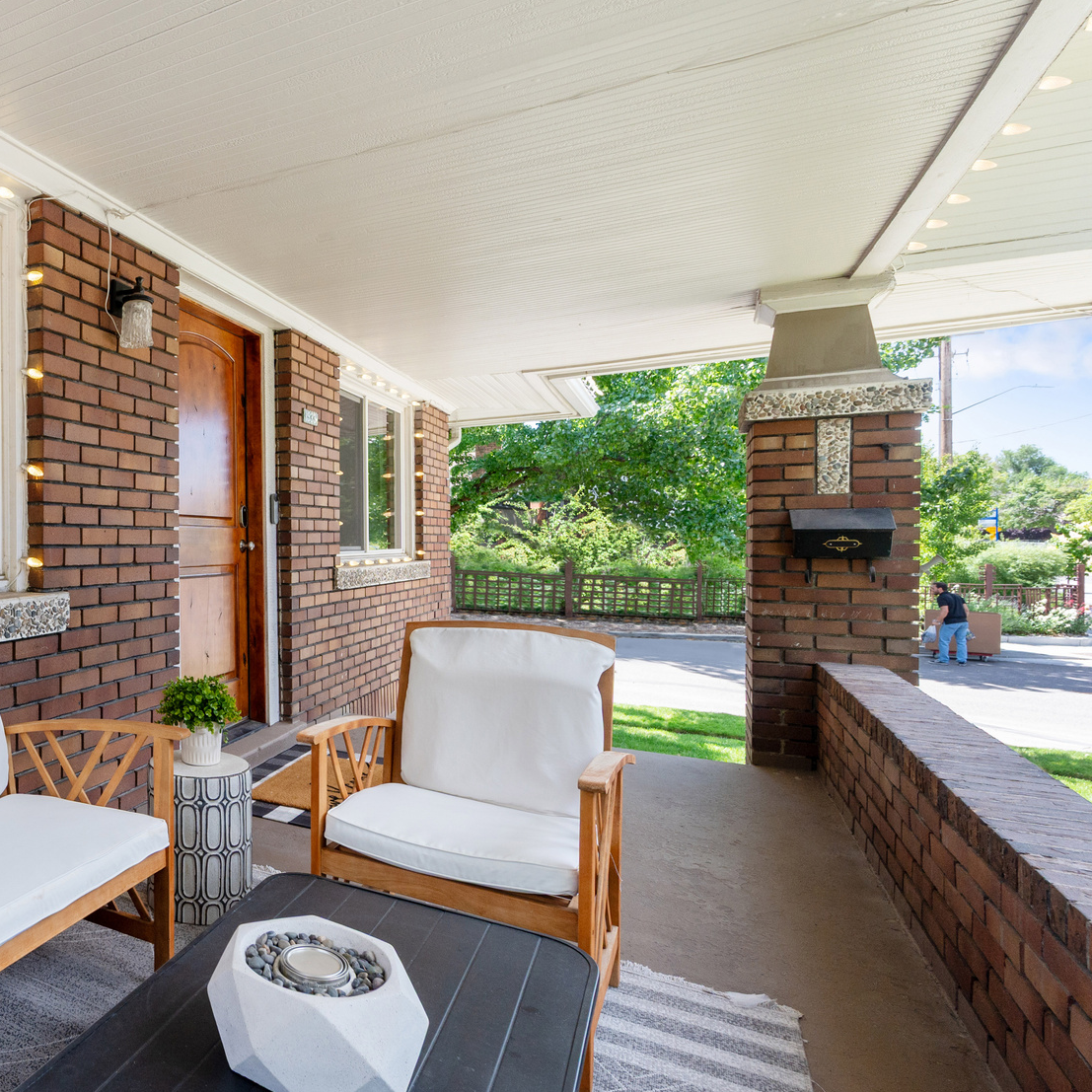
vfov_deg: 69.6
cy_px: 543
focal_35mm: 22
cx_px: 83
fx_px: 785
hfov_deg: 58.1
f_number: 7.1
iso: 500
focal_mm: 14
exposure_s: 1/200
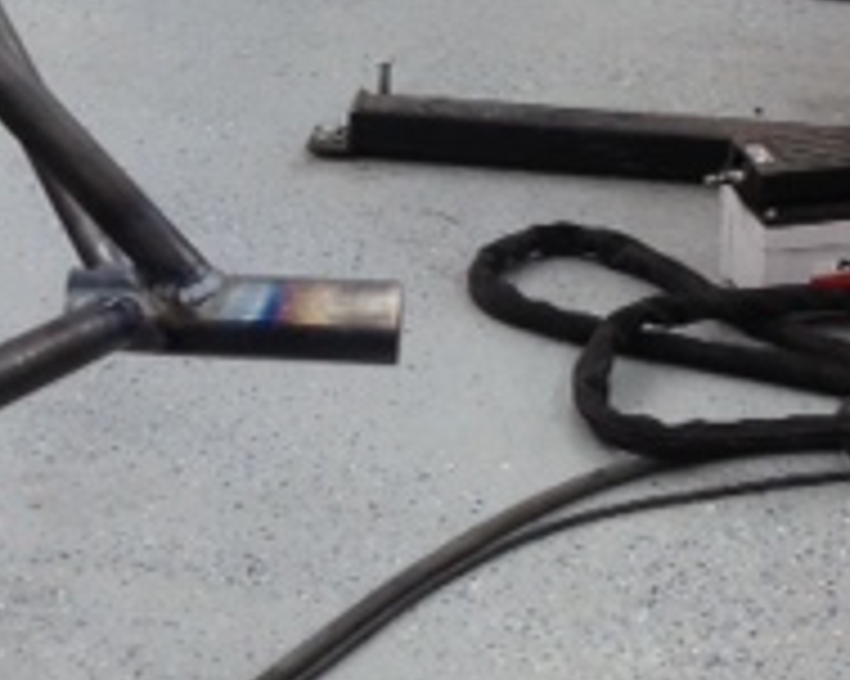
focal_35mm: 109
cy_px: 414
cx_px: 40
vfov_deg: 14.1
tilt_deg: -30.1
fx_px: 2741
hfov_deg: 17.3
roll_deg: +2.2
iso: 50
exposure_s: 1/38
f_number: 2.4
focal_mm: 4.12
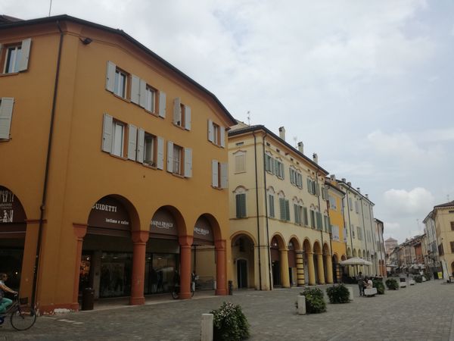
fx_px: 354
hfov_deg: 65.3
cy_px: 170
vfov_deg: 51.4
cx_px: 227
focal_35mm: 27
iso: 50
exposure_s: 1/1471
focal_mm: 3.79
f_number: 2
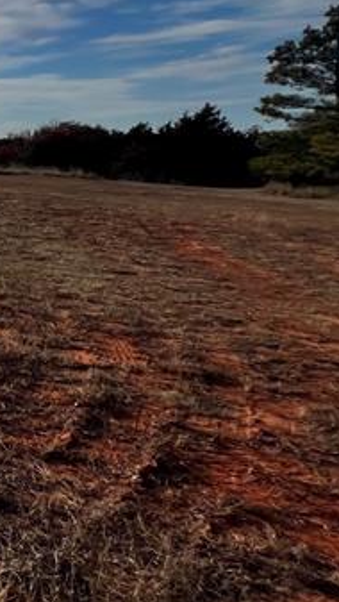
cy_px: 164
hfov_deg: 13.8
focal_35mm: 43
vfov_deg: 46.0
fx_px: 686
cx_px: -539
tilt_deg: -1.7
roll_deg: -1.1
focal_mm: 1.57
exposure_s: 1/3215
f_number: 1.8
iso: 32
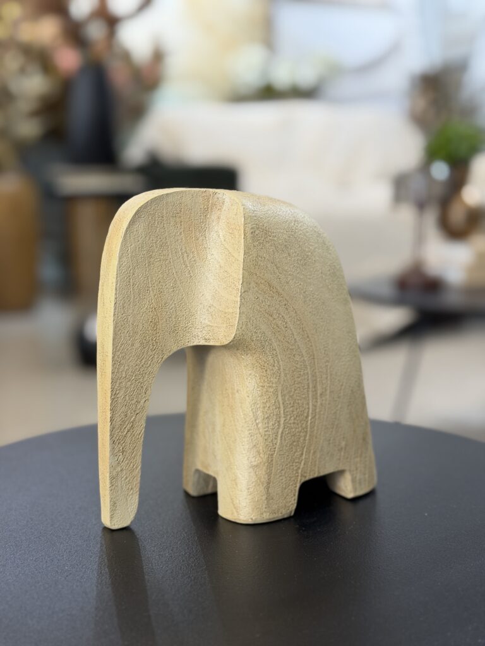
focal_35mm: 48
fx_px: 897
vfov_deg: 39.7
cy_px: 323
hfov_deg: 30.3
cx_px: 242
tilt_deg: -9.5
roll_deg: -0.2
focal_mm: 6.76
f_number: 1.78
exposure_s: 1/60
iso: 100
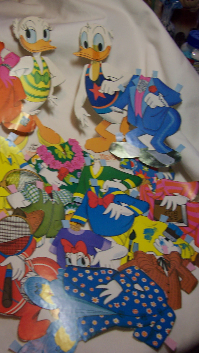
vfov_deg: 49.4
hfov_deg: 28.9
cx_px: 69
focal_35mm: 41
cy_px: 177
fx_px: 385
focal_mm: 5.6
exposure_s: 1/45
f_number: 2.8
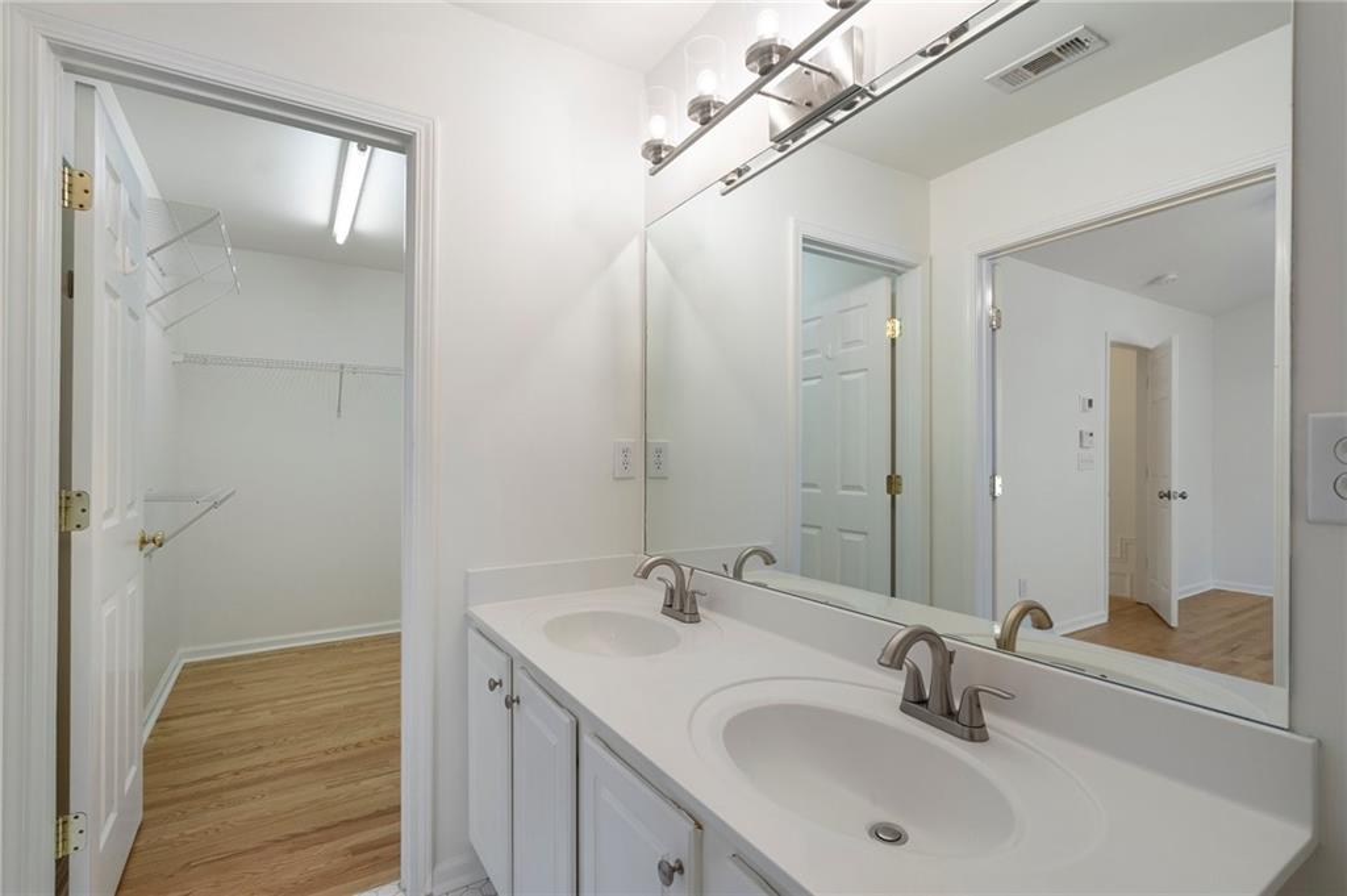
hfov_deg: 96.8
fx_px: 598
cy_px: 448
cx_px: 674
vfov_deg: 73.7
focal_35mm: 16
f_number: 8
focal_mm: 16
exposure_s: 1/30
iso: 1250
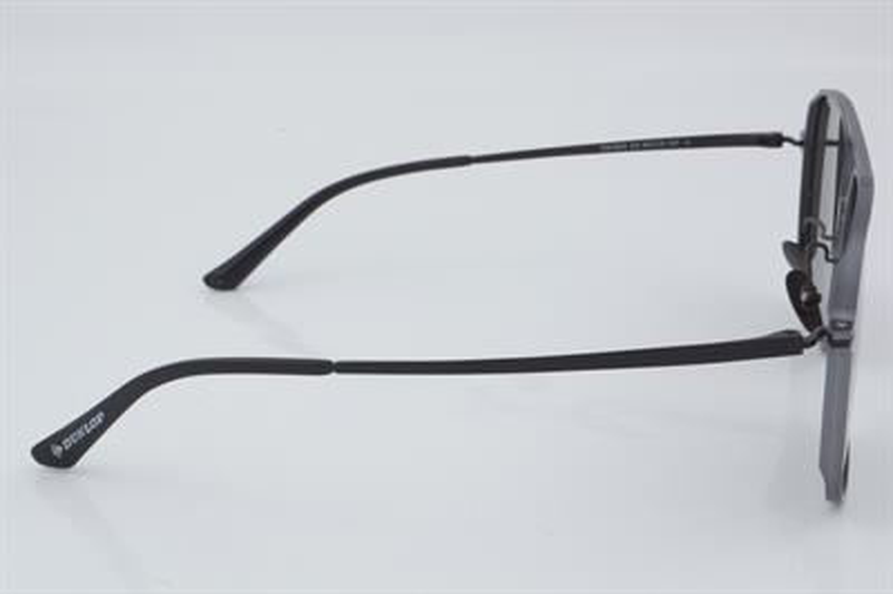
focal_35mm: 75
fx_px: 1859
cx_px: 446
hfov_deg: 27.0
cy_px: 297
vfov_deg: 18.2
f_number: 32
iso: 100
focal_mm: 50
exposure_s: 1/3
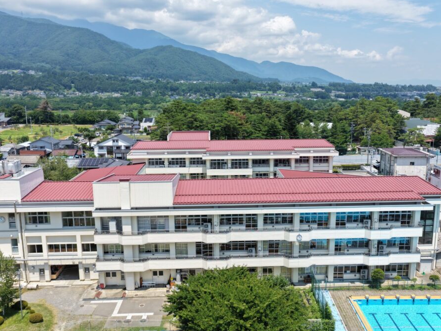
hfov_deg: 58.3
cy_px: 166
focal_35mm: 31
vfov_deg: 45.5
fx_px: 395
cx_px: 238
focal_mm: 14.45
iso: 160
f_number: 2.8
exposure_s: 1/1600
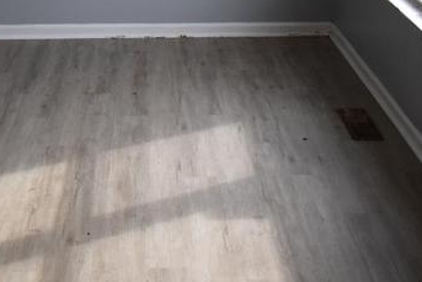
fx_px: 739
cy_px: -73
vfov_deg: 20.0
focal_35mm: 63
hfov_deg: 31.8
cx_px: 182
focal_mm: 10
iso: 450
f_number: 4.5
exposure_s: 1/250
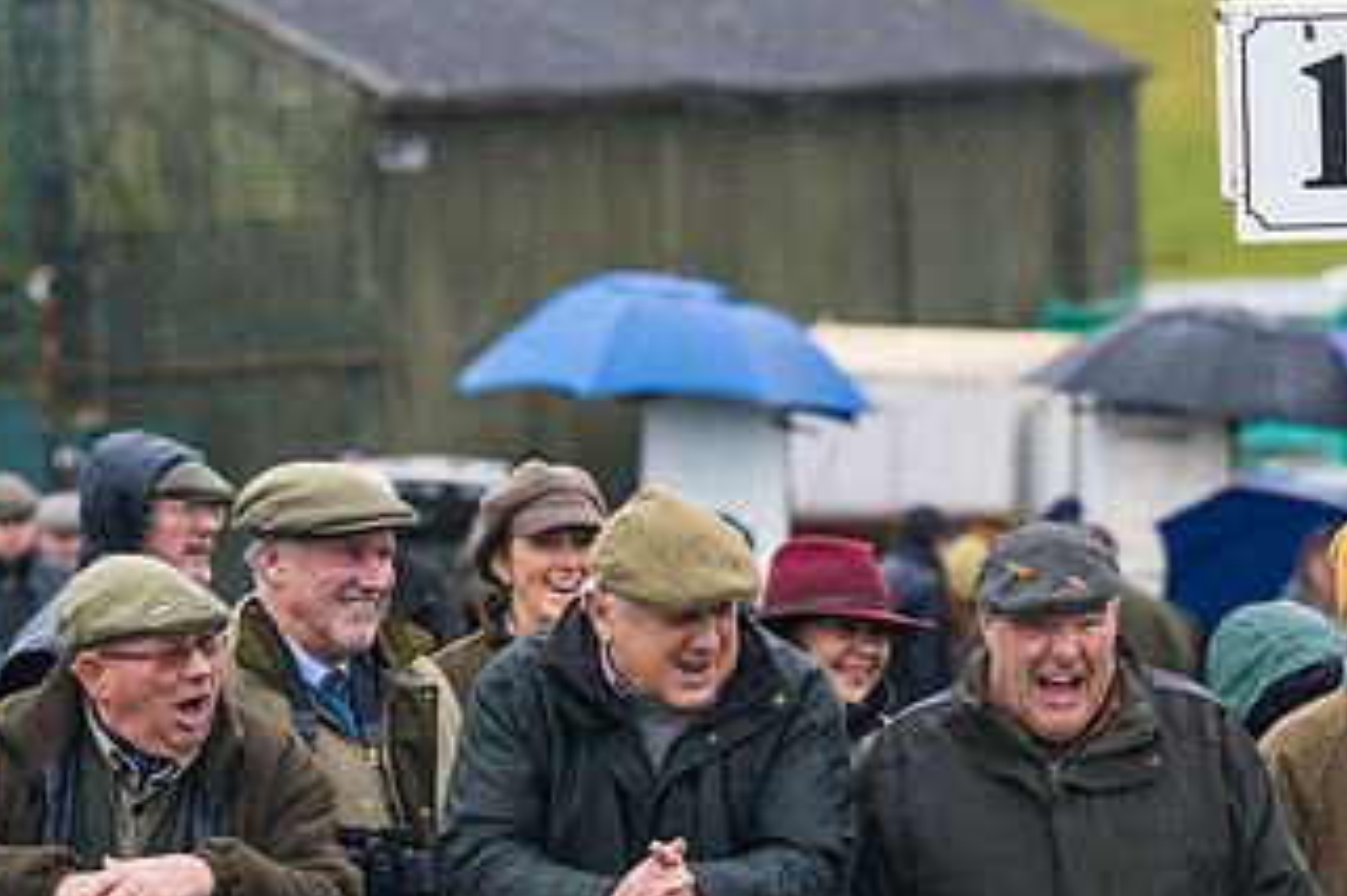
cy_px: 642
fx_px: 9162
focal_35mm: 245
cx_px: 1027
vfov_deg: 5.6
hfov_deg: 8.4
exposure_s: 1/1600
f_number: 4
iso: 2000
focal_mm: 135
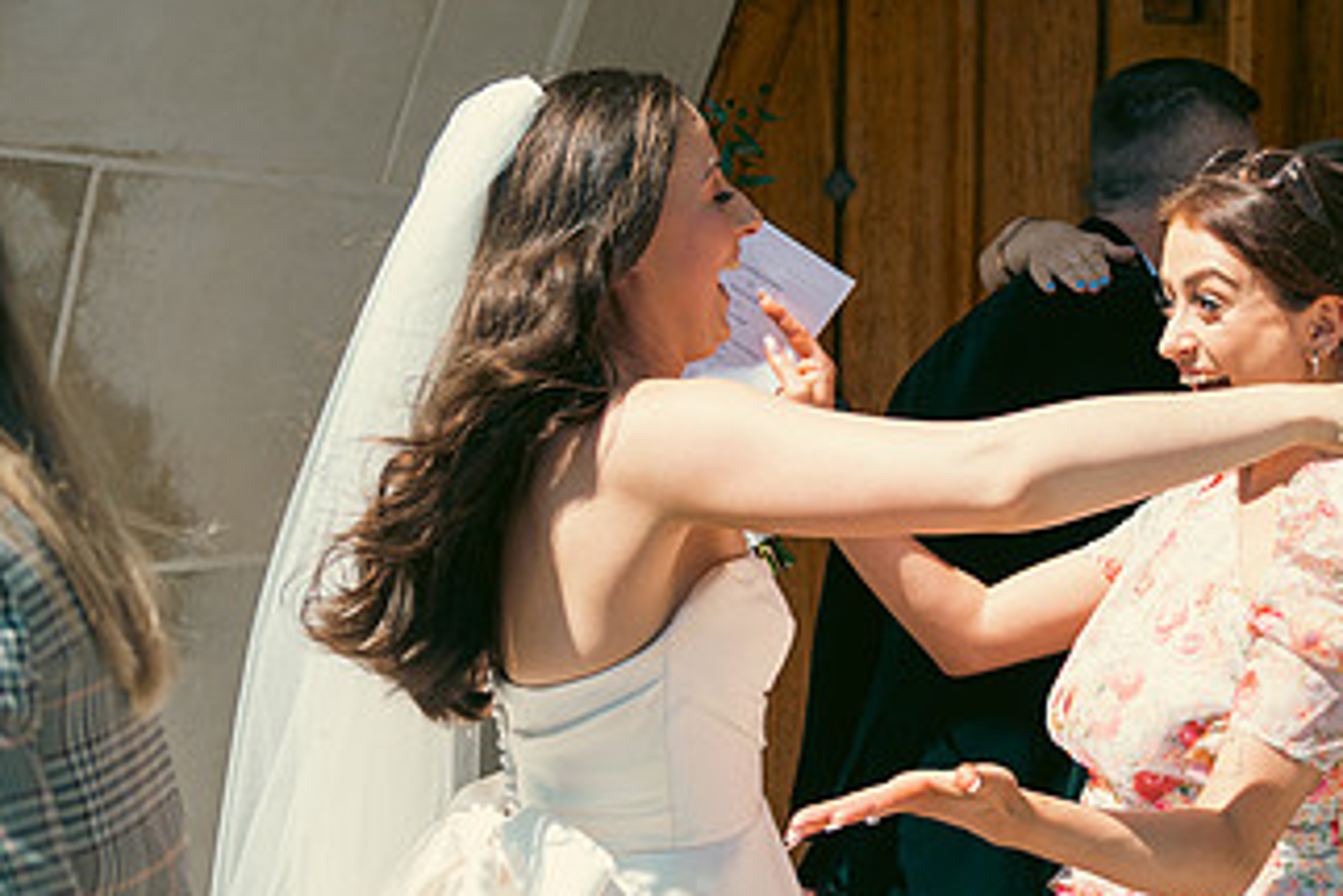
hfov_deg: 27.1
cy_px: 423
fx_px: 2687
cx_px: 1205
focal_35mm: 72
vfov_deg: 18.9
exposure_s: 1/800
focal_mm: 40
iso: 100
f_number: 3.5
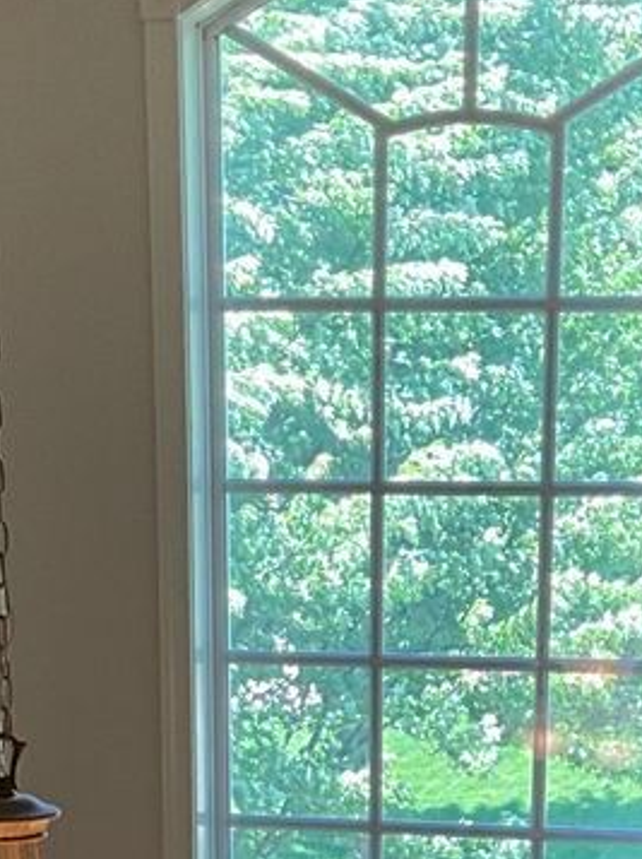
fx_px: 3022
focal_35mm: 122
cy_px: 1480
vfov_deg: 14.5
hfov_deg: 12.1
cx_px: 273
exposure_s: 1/120
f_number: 1.8
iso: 64
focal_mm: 3
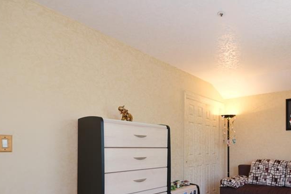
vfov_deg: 49.1
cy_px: 147
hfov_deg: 66.6
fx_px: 202
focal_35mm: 25
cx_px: 222
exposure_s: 1/100
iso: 500
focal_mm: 10
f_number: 4
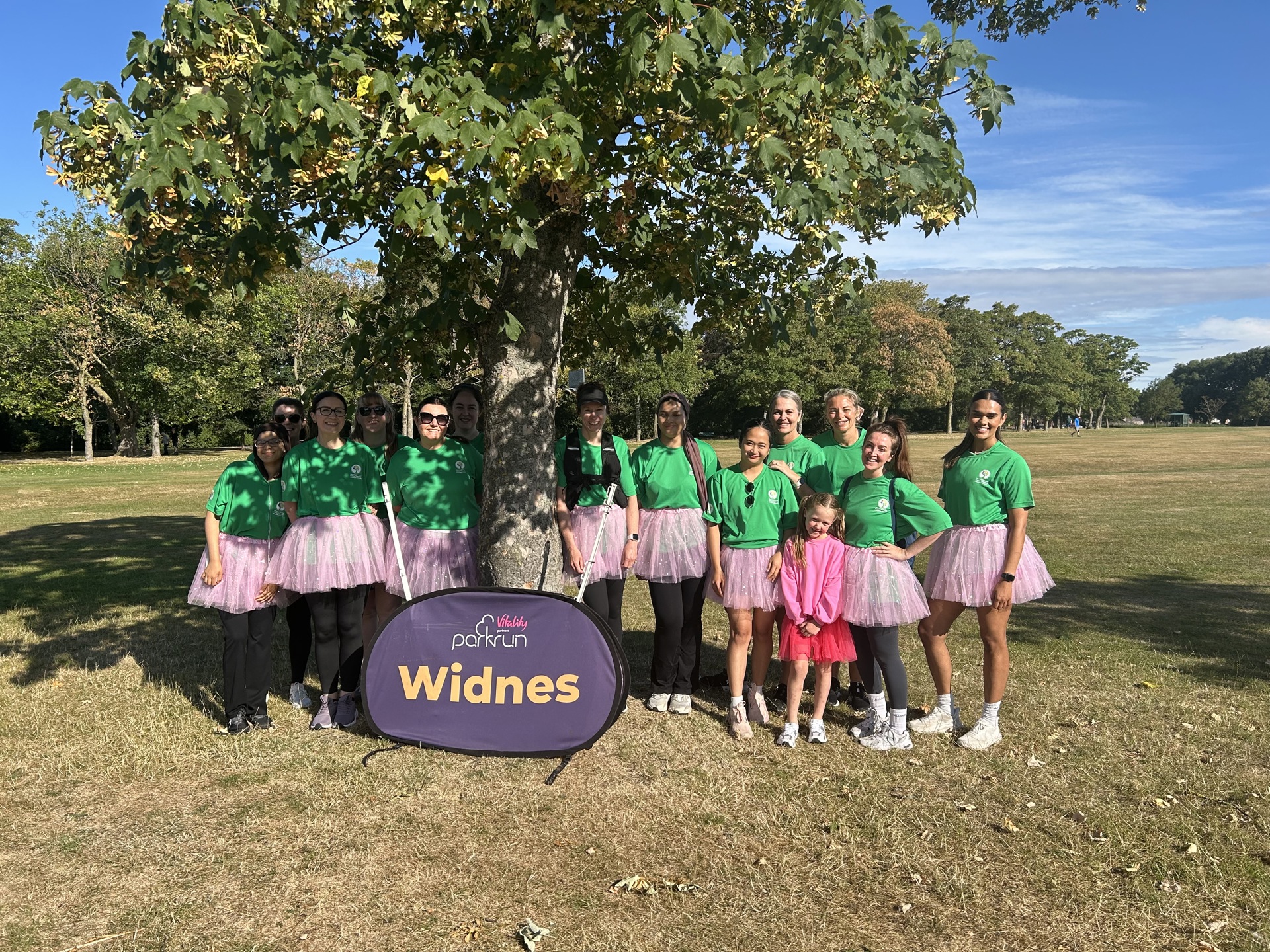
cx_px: 635
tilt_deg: -1.3
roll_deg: +0.0
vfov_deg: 53.1
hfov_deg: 67.3
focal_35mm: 26
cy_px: 476
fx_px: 954
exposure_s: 1/2695
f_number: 1.5
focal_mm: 5.7
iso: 50
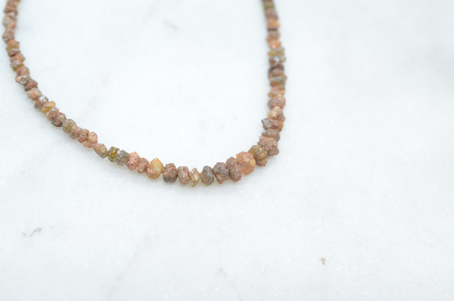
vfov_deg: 22.5
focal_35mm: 60
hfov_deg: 33.5
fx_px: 755
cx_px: 227
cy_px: 150
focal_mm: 40
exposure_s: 1/640
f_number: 6.3
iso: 4000
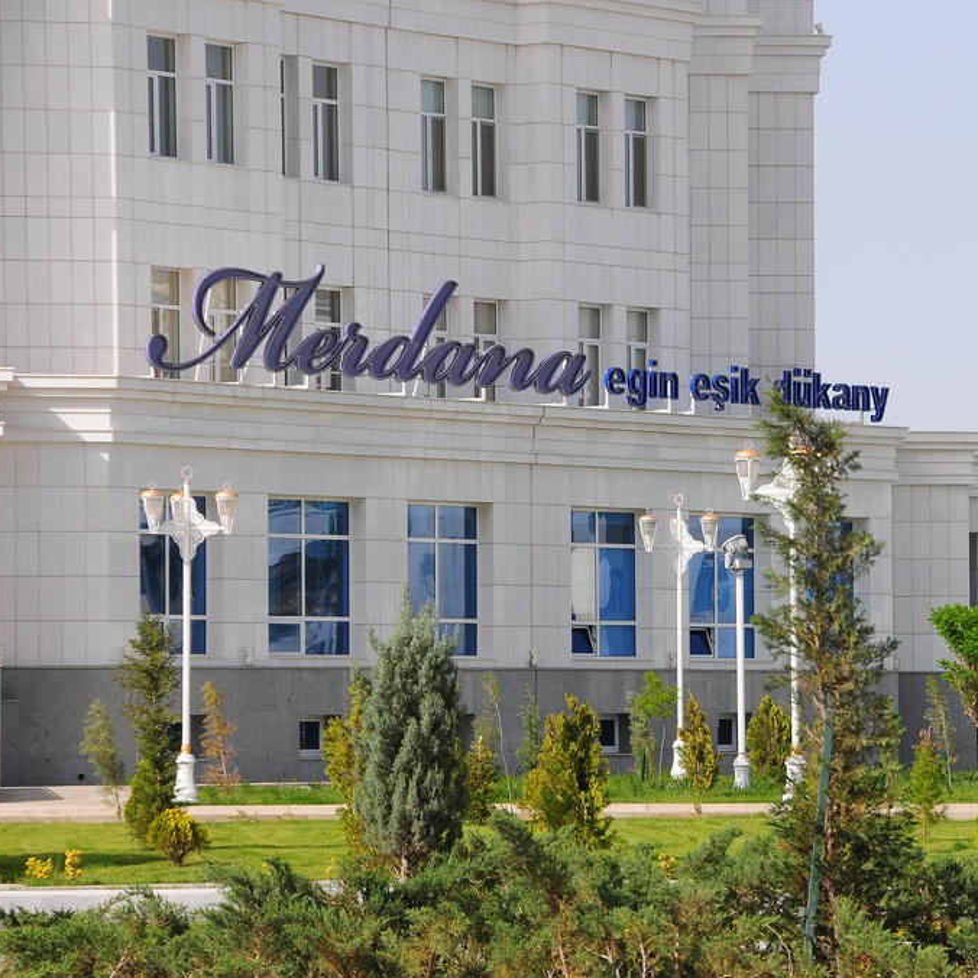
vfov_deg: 8.6
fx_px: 6477
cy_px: 490
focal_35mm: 203
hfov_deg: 8.6
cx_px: 725
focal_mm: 105
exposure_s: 1/500
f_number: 11
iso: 250
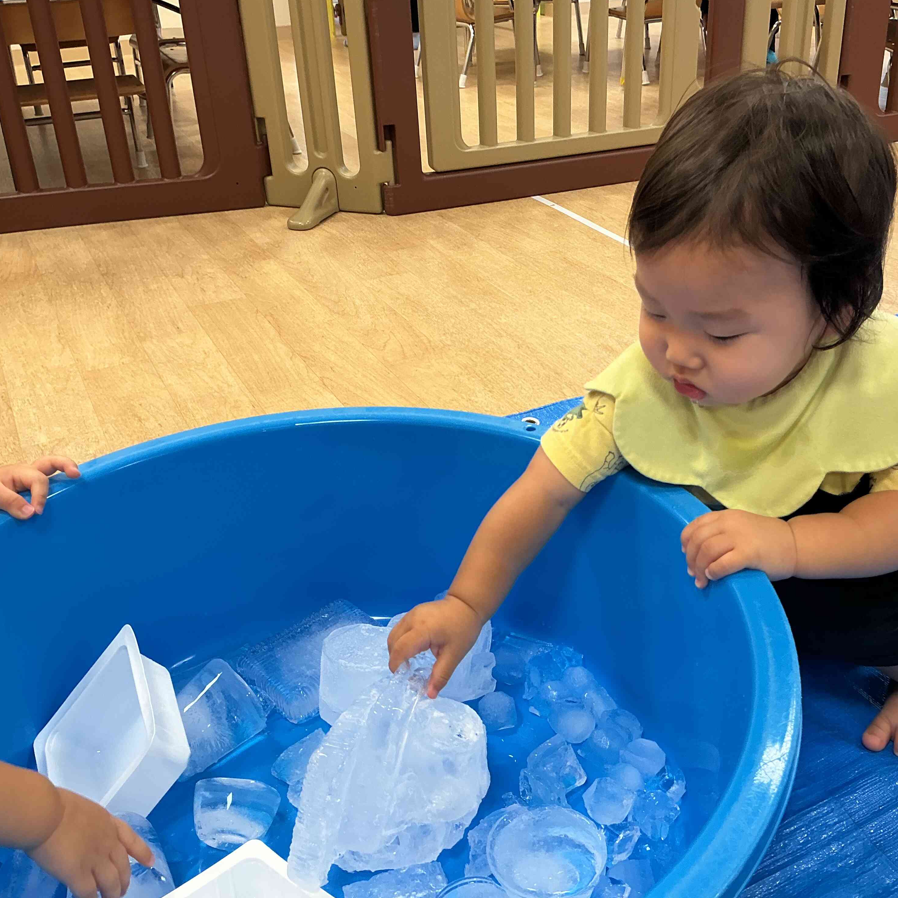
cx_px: 523
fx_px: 1027
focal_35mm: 35
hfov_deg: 47.0
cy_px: 448
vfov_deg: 47.2
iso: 64
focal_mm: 3
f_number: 1.8
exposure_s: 1/120
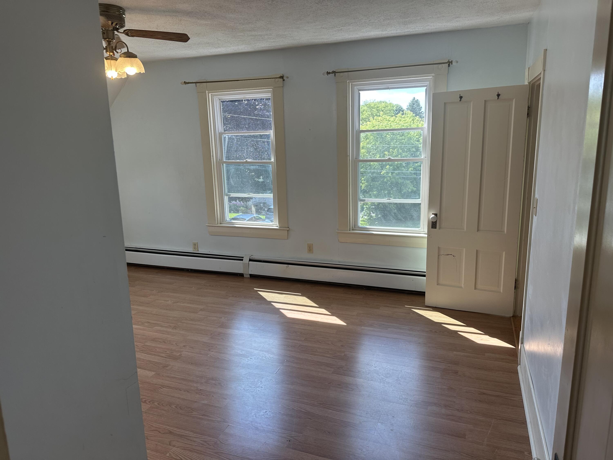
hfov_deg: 71.6
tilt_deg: -9.6
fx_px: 425
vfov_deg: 56.8
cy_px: 230
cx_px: 306
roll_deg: +1.4
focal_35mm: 24
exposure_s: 1/315
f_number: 1.78
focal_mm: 6.86
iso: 80
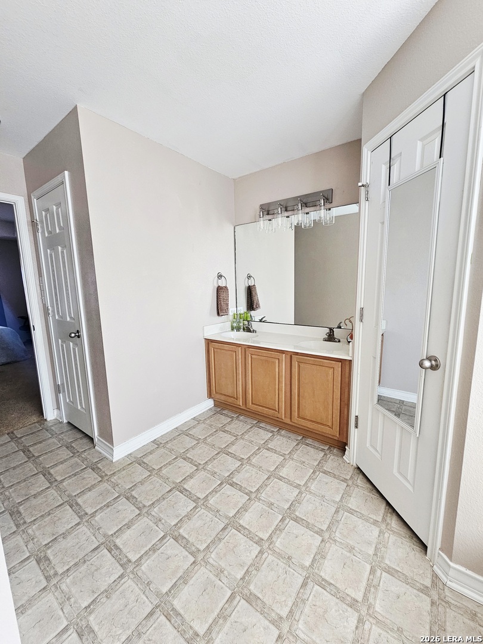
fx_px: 242
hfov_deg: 89.9
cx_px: 242
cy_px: 322
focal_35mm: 13
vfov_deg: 106.2
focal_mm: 2.2
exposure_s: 1/60.2
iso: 160
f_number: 2.2
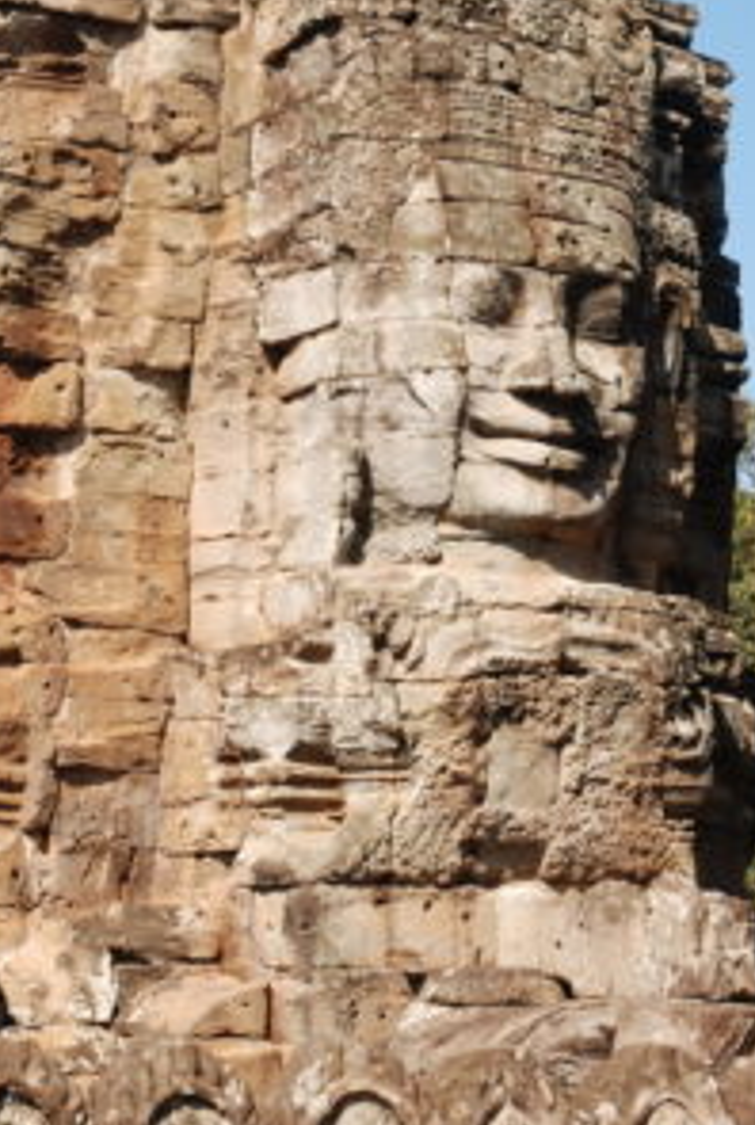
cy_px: 324
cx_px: 223
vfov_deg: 22.7
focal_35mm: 89
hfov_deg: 15.4
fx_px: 2782
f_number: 7.1
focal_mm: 35
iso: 100
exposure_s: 1/200
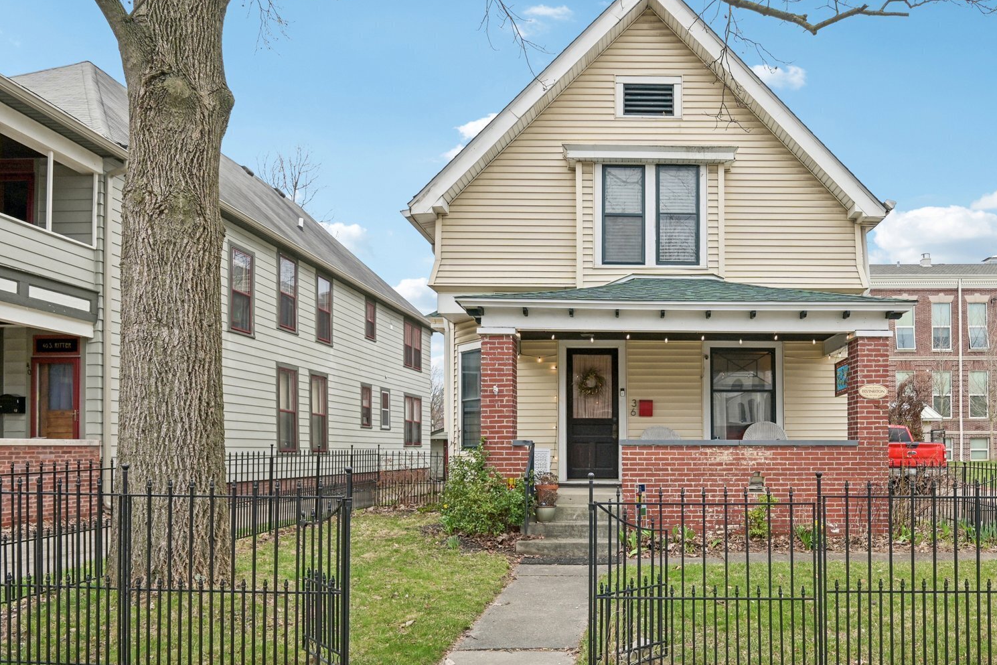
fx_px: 609
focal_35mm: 22
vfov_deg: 56.6
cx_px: 653
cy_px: 415
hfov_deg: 76.4
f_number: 8
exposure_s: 1/60
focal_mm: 16
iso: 100
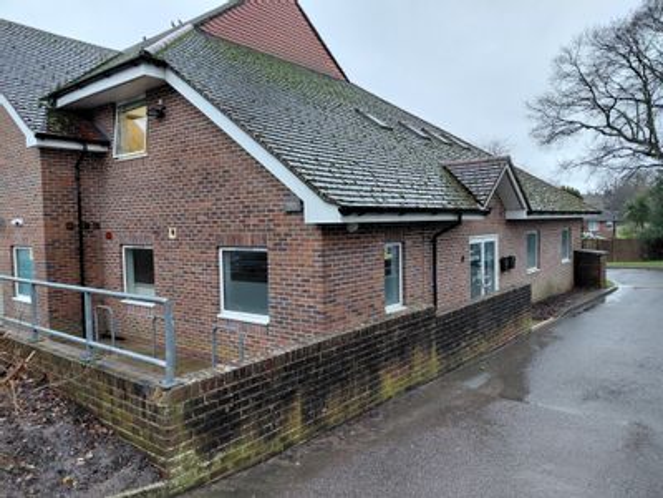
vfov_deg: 54.9
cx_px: 332
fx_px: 479
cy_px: 249
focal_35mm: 25
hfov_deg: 69.4
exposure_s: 1/120
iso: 125
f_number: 1.8
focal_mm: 4.69
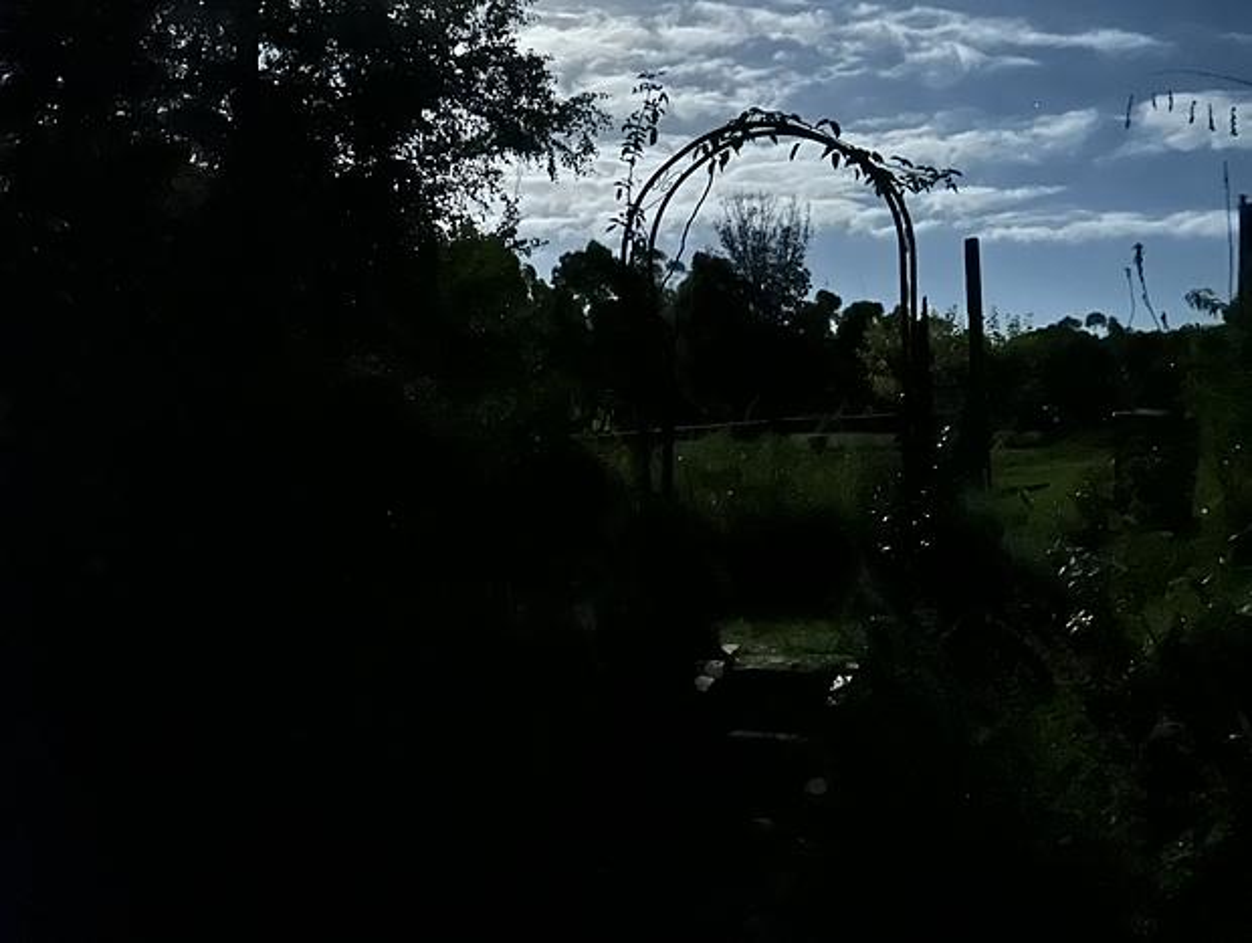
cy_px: 472
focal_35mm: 26
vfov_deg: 53.2
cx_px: 626
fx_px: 942
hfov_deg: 67.2
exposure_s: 1/2
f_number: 1.5
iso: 8000
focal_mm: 5.7
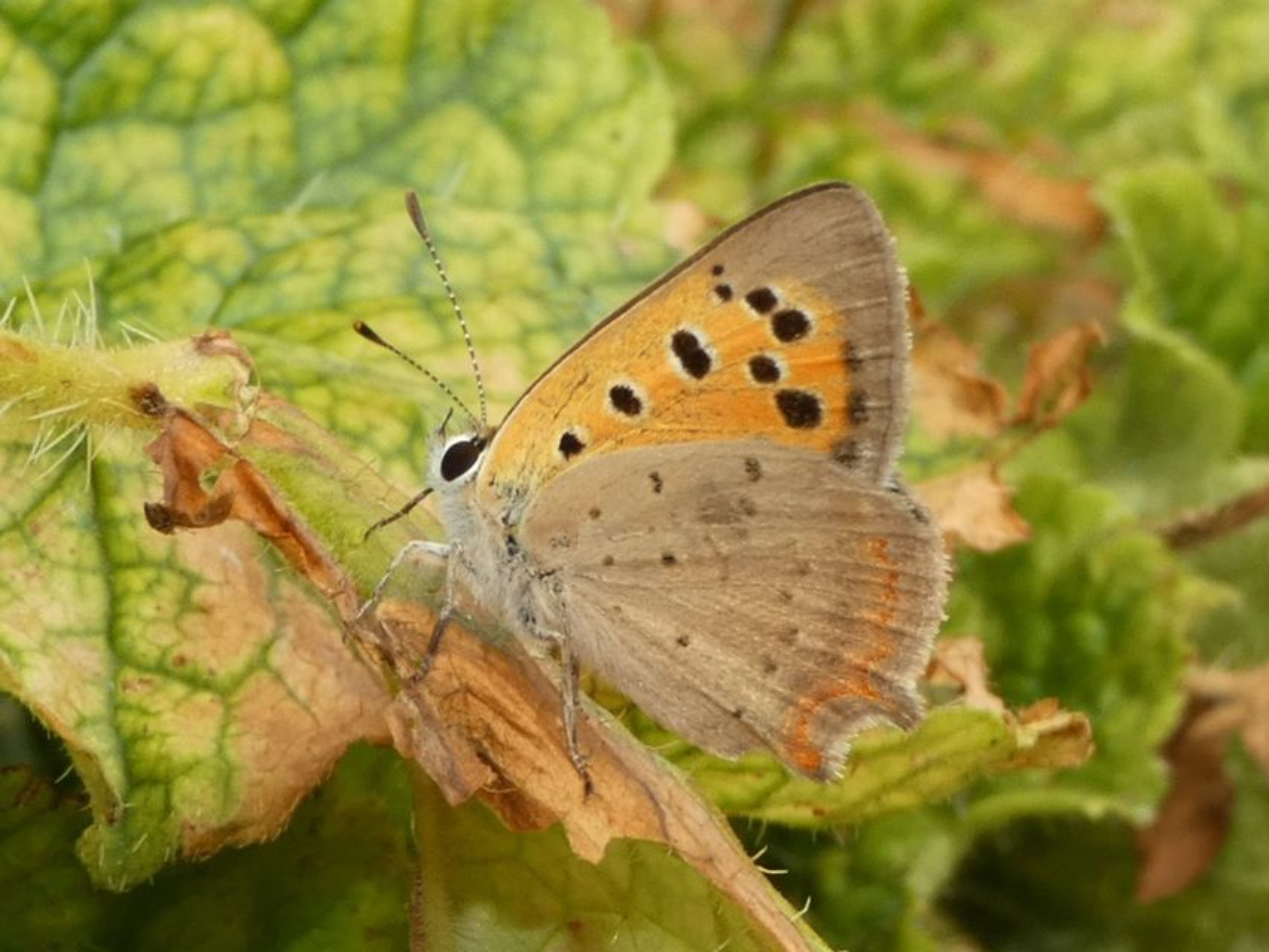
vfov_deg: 9.3
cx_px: 634
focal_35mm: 160
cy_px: 476
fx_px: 5866
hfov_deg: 12.3
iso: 80
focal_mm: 28.8
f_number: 5.4
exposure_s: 1/60
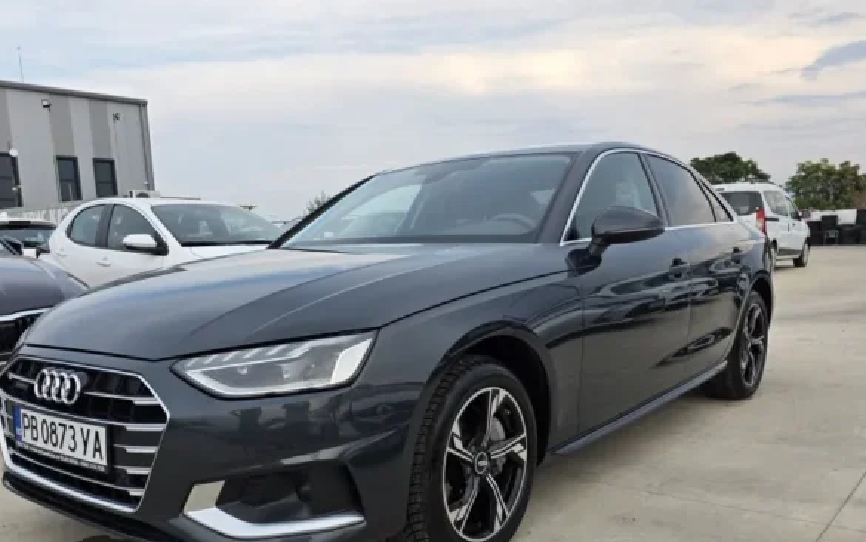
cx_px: 367
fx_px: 755
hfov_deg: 59.4
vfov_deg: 38.7
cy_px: 385
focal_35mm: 32
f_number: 1.7
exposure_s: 1/359
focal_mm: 6.25
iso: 32
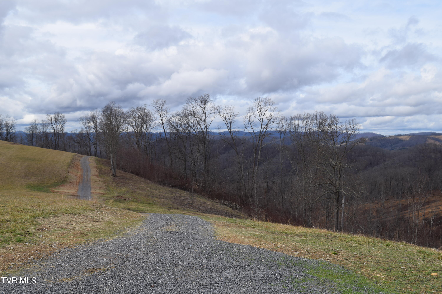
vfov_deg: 33.0
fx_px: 497
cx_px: 221
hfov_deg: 47.9
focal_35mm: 40
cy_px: 147
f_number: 10
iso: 100
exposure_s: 1/200
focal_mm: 27
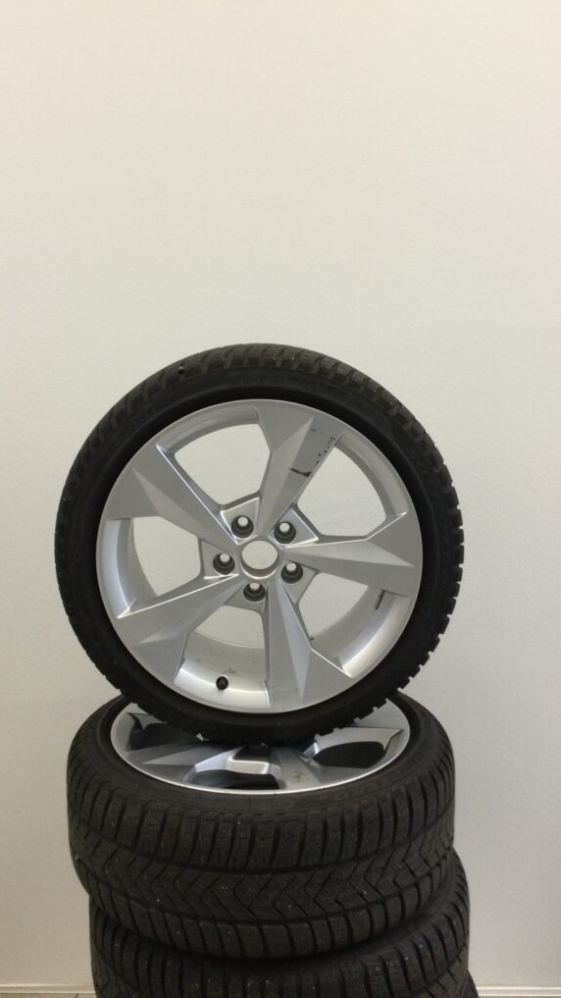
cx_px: 266
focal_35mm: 34
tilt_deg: -8.7
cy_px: 498
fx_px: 899
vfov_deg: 58.0
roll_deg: +2.3
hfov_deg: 34.6
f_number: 2.4
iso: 64
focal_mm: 3.3
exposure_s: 1/33
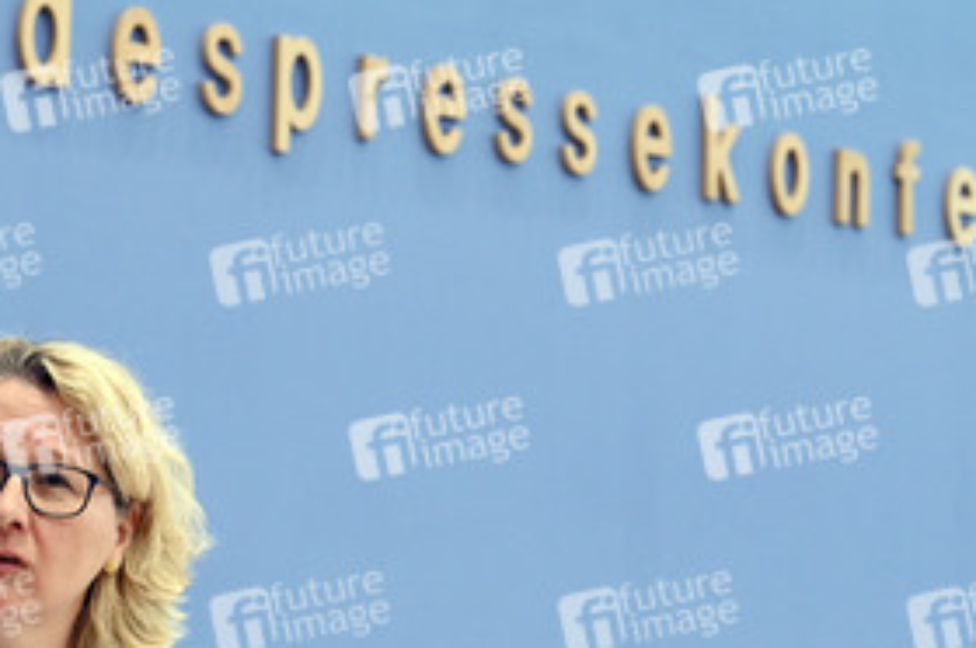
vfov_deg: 11.3
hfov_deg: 16.9
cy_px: 352
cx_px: 347
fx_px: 3277
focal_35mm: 121
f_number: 5.6
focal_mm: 75
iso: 4000
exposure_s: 1/500
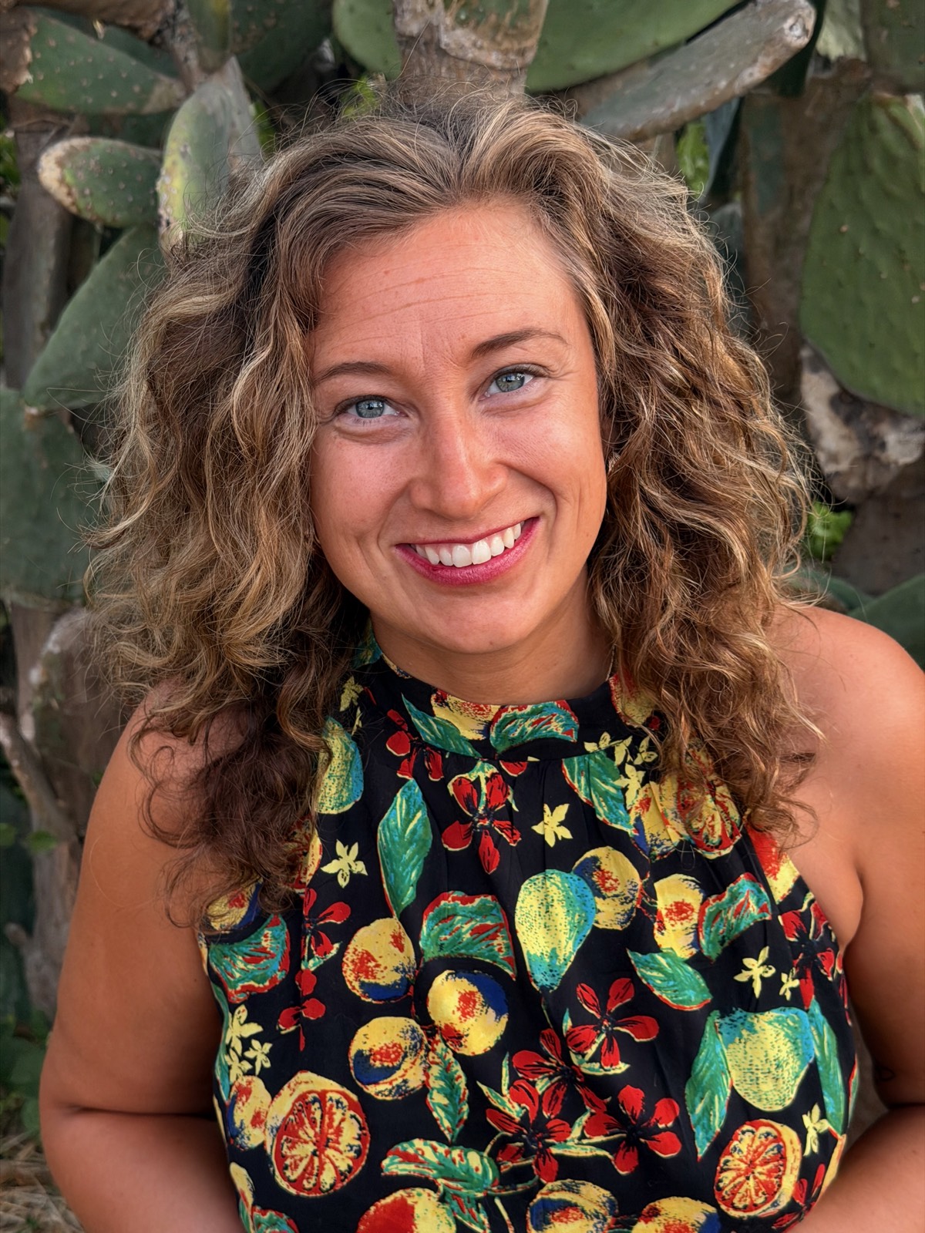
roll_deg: +1.9
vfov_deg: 39.7
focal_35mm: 48
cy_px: 616
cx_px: 462
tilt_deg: -24.8
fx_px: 1710
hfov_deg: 30.3
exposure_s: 1/121
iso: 50
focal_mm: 6.76
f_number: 1.78
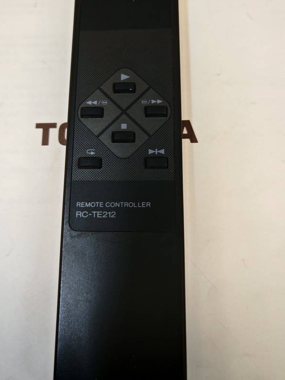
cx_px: 126
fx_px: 384
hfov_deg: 40.6
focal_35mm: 35
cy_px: 156
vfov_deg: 52.4
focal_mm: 6.67
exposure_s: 1/50
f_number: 1.9
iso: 250
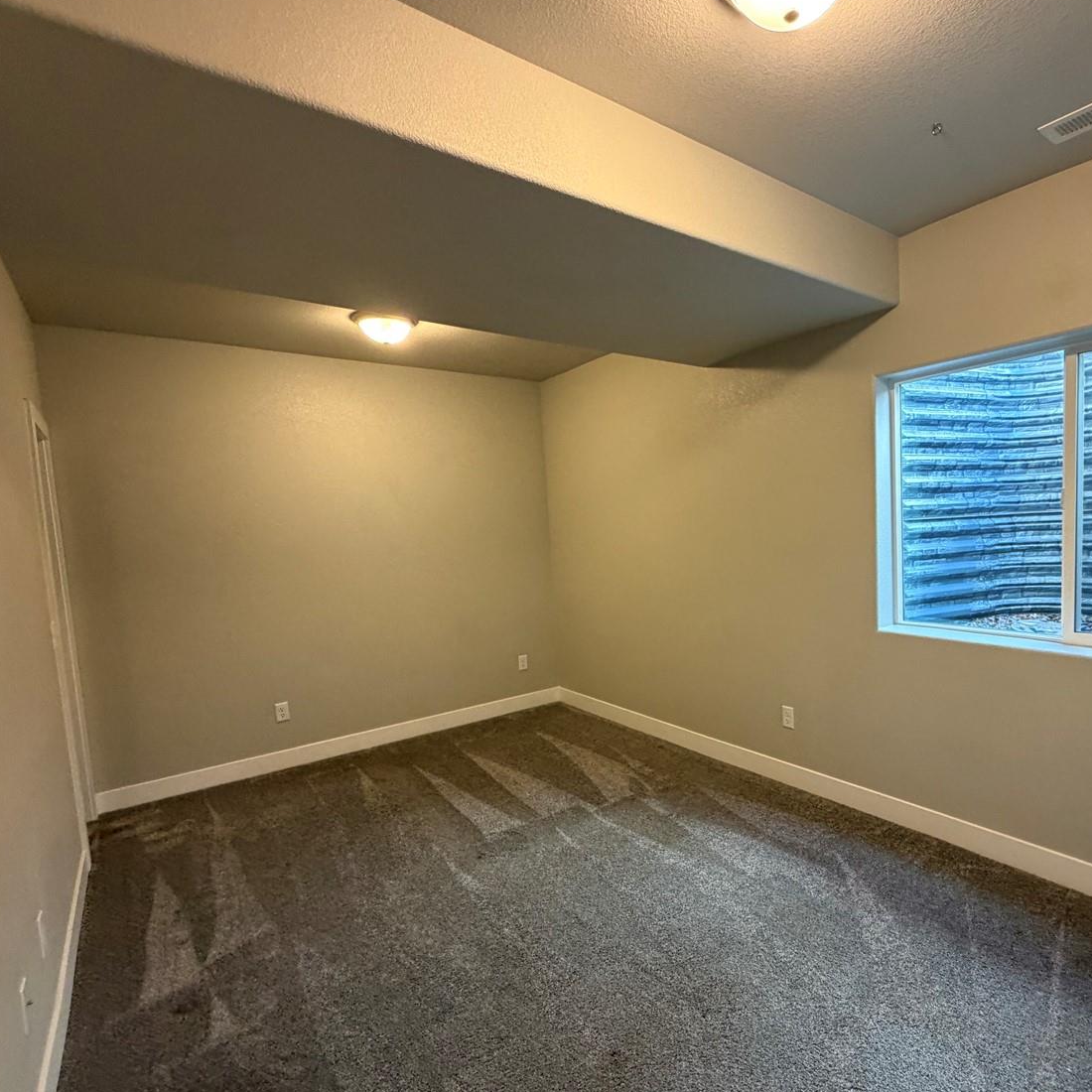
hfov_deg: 79.7
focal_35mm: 18
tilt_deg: -4.5
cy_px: 581
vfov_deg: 80.6
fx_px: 642
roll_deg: +2.7
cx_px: 660
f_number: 2.2
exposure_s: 1/60
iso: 400
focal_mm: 2.22
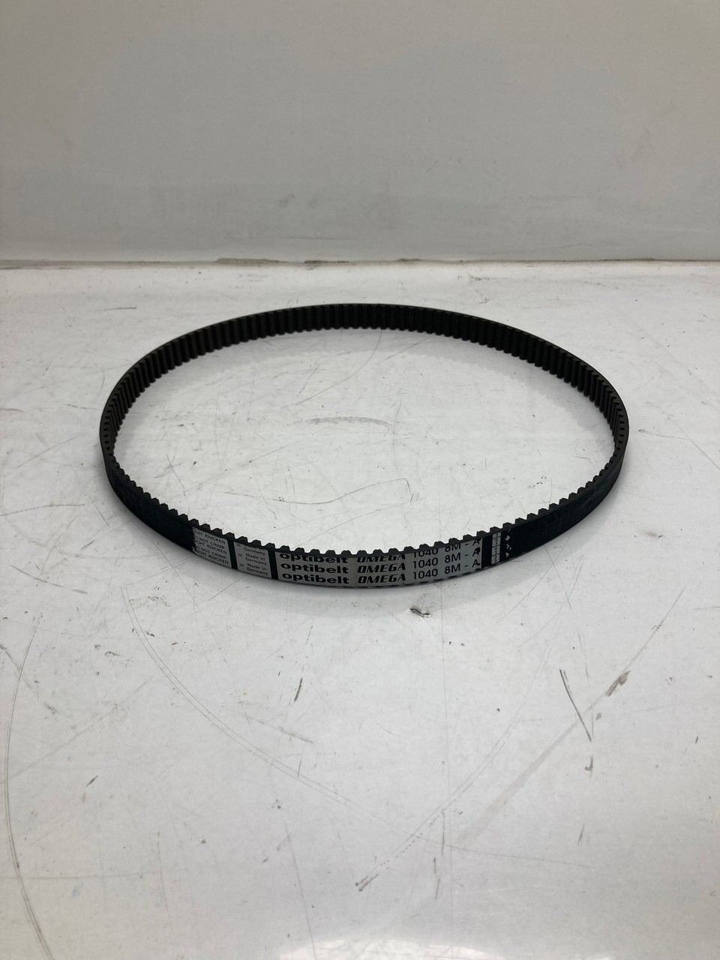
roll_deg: +1.2
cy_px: 480
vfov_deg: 63.4
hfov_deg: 49.7
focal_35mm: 28
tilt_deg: -36.1
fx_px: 777
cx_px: 360
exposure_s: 1/100
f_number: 1.8
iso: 25
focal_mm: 3.99
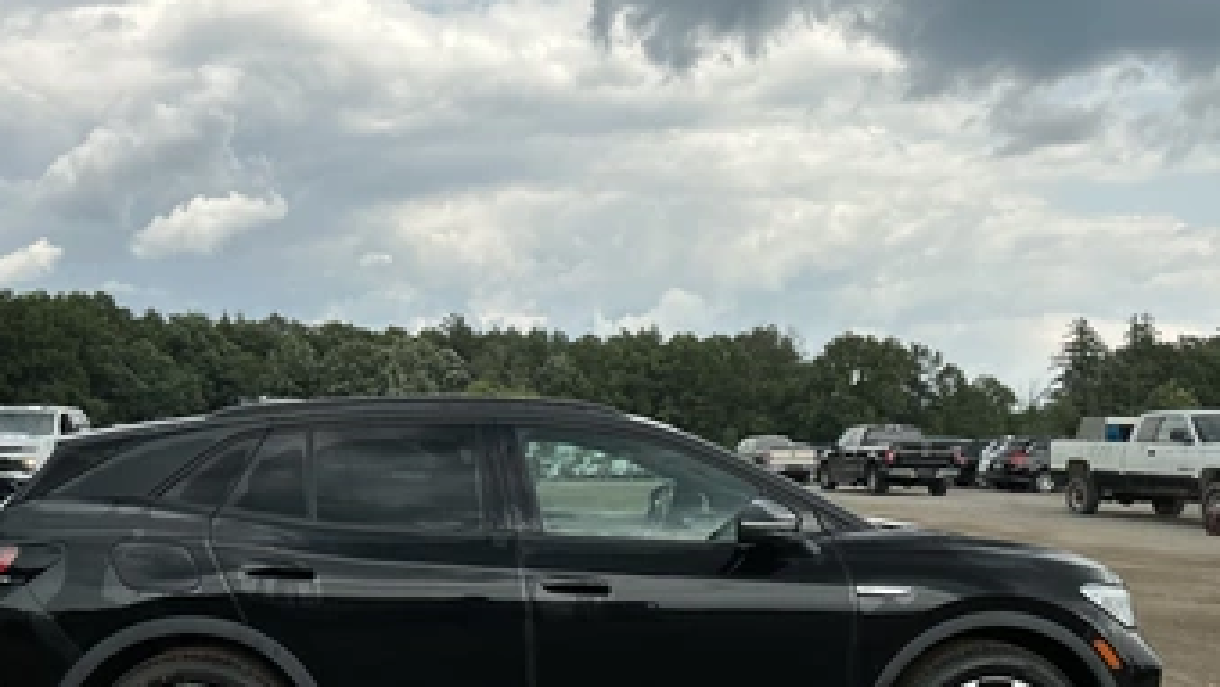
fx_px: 1165
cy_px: 500
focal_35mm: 36
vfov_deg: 32.4
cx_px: 540
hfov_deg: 55.1
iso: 25
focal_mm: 3
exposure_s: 1/1342
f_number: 1.8
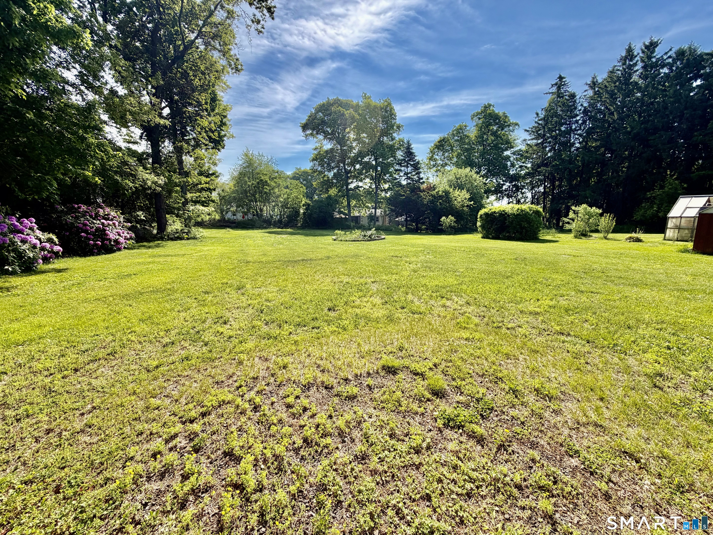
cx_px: 356
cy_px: 268
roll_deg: +1.4
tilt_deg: -10.6
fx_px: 288
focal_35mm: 14
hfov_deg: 102.1
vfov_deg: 85.7
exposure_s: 1/770
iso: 32
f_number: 2.2
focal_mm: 2.22
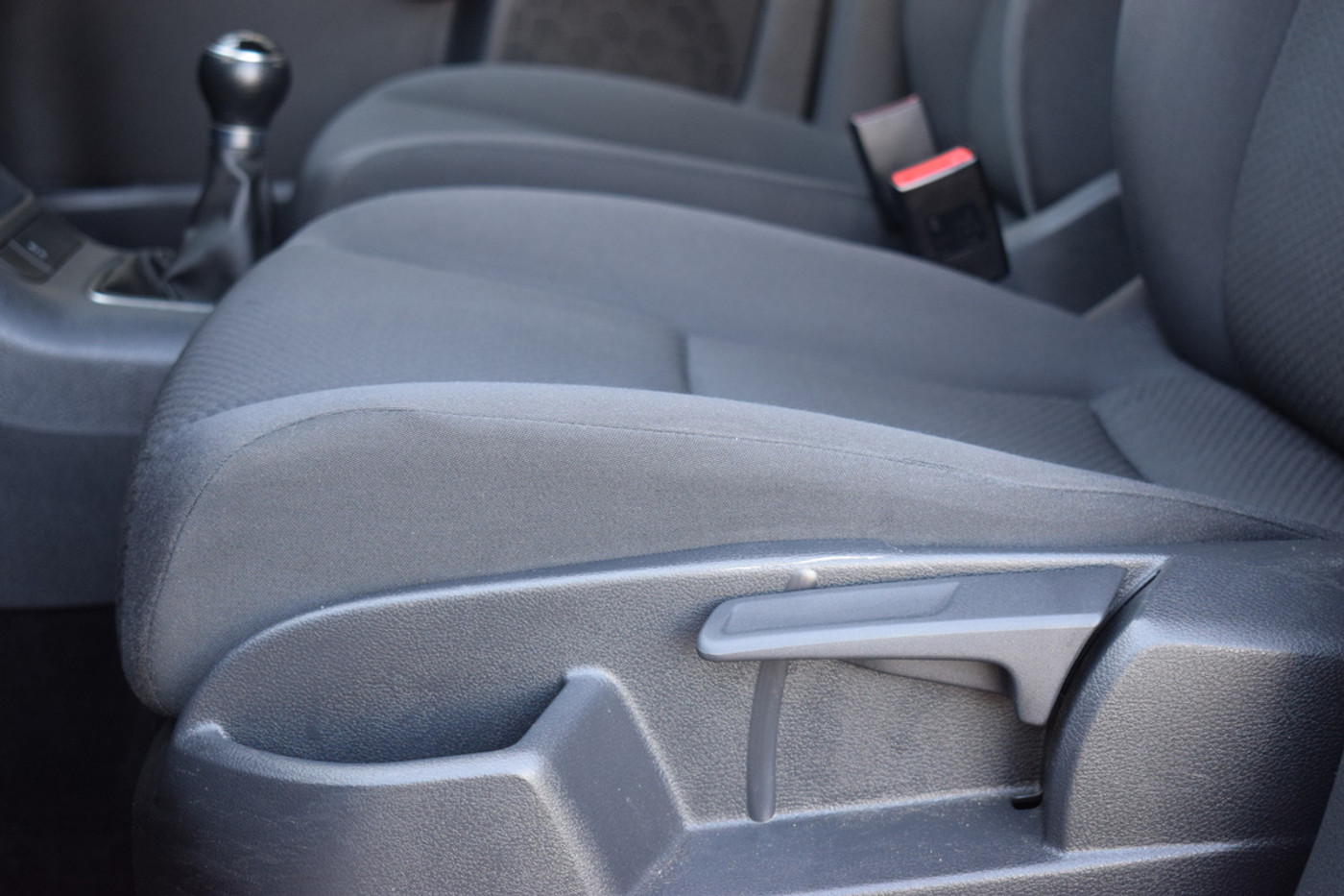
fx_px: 2352
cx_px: 672
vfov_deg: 21.6
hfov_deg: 31.9
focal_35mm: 63
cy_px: 448
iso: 1100
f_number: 5
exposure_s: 1/60
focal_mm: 42
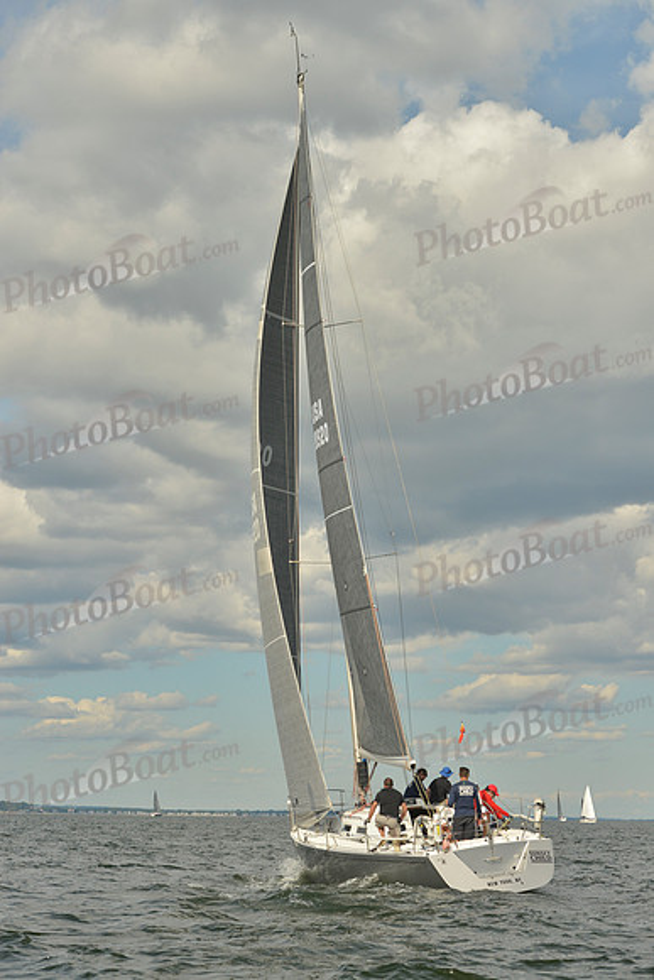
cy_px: 490
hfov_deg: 19.5
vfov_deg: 28.8
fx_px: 1906
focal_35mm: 70
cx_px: 327
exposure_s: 1/1000
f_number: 8
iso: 200
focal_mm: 70
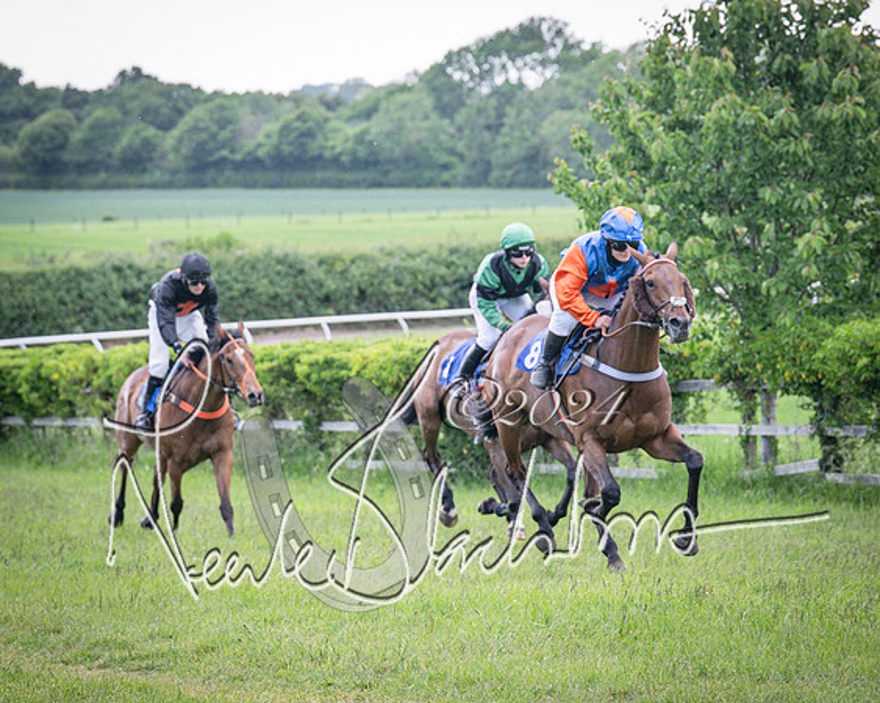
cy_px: 367
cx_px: 495
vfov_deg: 7.0
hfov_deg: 8.8
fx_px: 5724
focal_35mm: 220
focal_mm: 94
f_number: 4
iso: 400
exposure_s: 1/1250
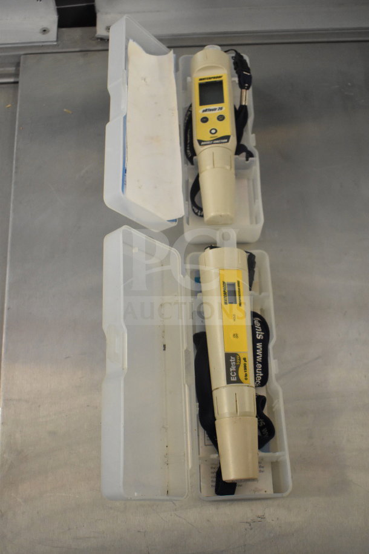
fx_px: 577
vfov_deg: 51.3
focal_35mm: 38
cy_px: 277
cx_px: 184
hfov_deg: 35.5
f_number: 4
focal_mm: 25
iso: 3600
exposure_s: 1/40
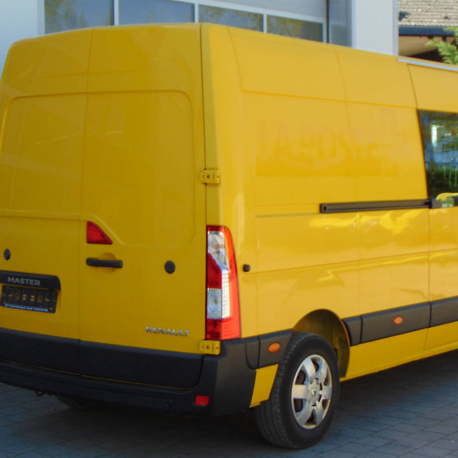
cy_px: 215
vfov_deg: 23.1
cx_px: 254
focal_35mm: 75
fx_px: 1123
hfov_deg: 23.0
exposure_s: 1/250
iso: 80
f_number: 3.5
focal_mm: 9
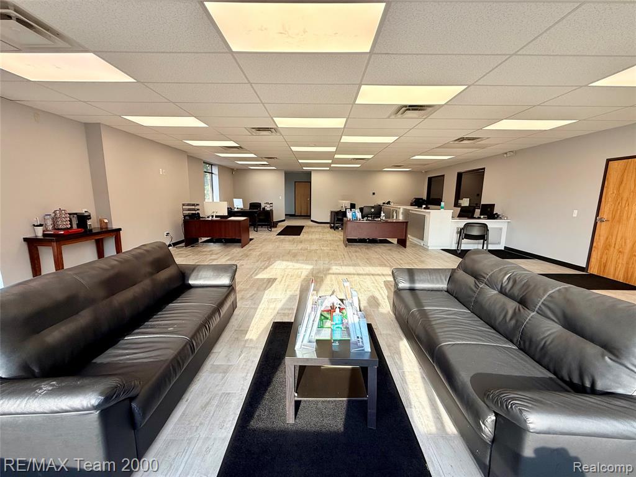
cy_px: 238
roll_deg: -1.1
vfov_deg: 85.7
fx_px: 257
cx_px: 318
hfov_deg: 102.1
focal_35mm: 14
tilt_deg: -8.7
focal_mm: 2.22
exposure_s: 1/237
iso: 50
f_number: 2.2
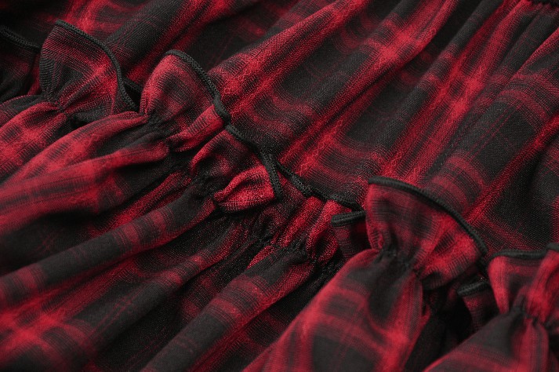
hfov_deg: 20.6
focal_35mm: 99
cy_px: 186
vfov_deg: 13.8
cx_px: 280
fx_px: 1536
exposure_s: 1/125
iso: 200
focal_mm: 66
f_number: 9
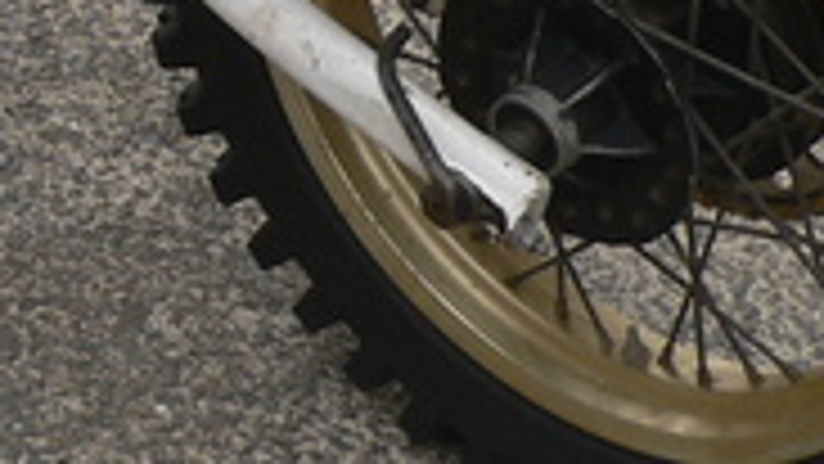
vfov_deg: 6.9
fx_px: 3737
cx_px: -428
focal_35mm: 171
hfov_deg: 12.0
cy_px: -469
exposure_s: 1/125
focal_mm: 6
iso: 80
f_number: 4
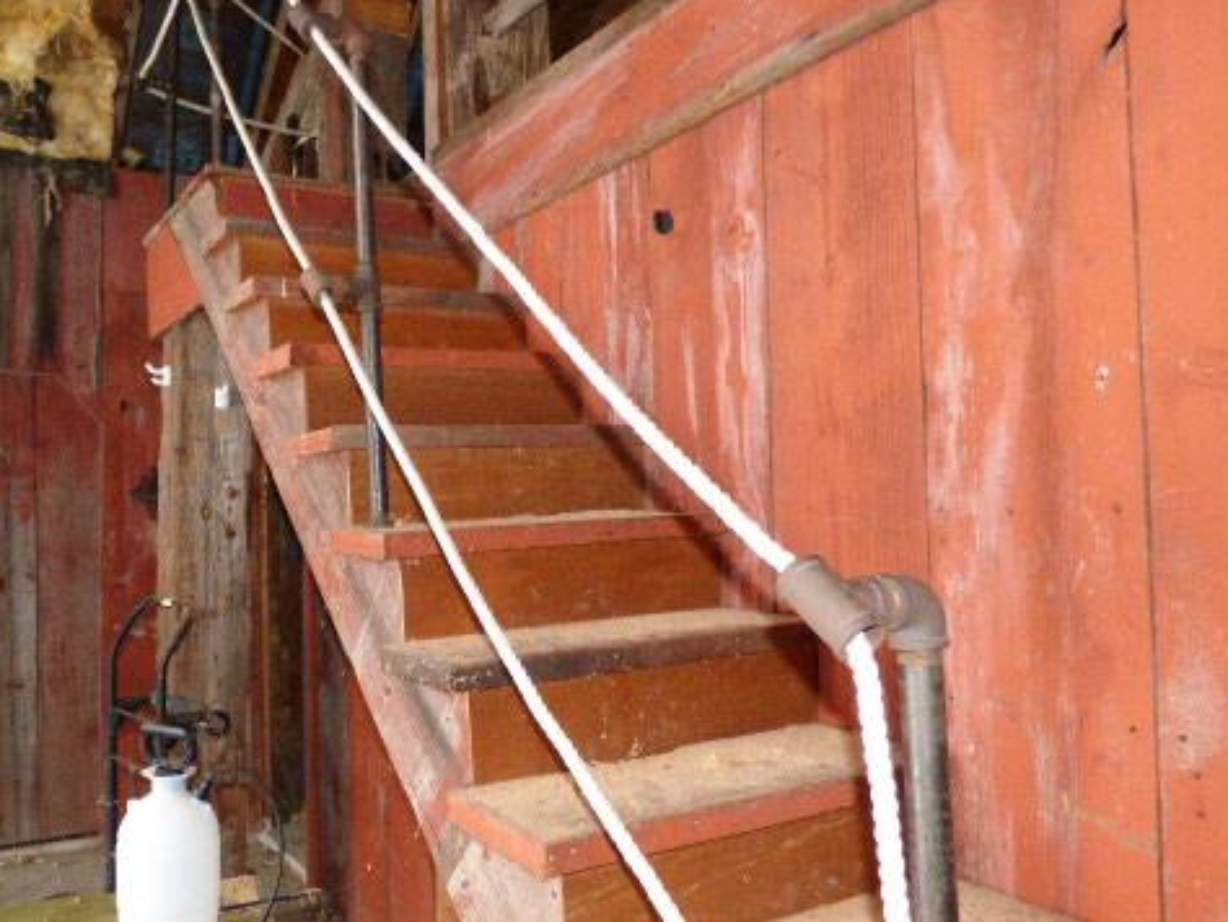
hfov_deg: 63.9
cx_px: 425
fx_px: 958
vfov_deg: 51.4
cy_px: 489
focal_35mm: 27
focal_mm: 3.58
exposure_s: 1/60
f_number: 2.8
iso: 800
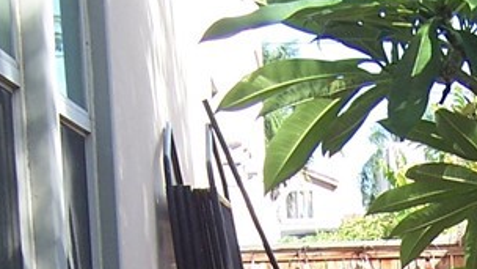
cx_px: 452
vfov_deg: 9.2
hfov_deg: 17.4
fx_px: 1530
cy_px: 585
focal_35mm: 121
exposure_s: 1/180
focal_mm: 5.5
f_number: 3.4
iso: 80
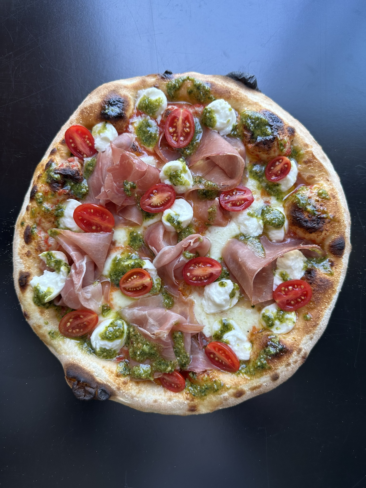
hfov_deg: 56.8
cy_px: 244
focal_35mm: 24
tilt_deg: -85.6
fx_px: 338
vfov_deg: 71.6
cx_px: 183
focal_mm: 6.86
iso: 64
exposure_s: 1/127
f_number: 1.78
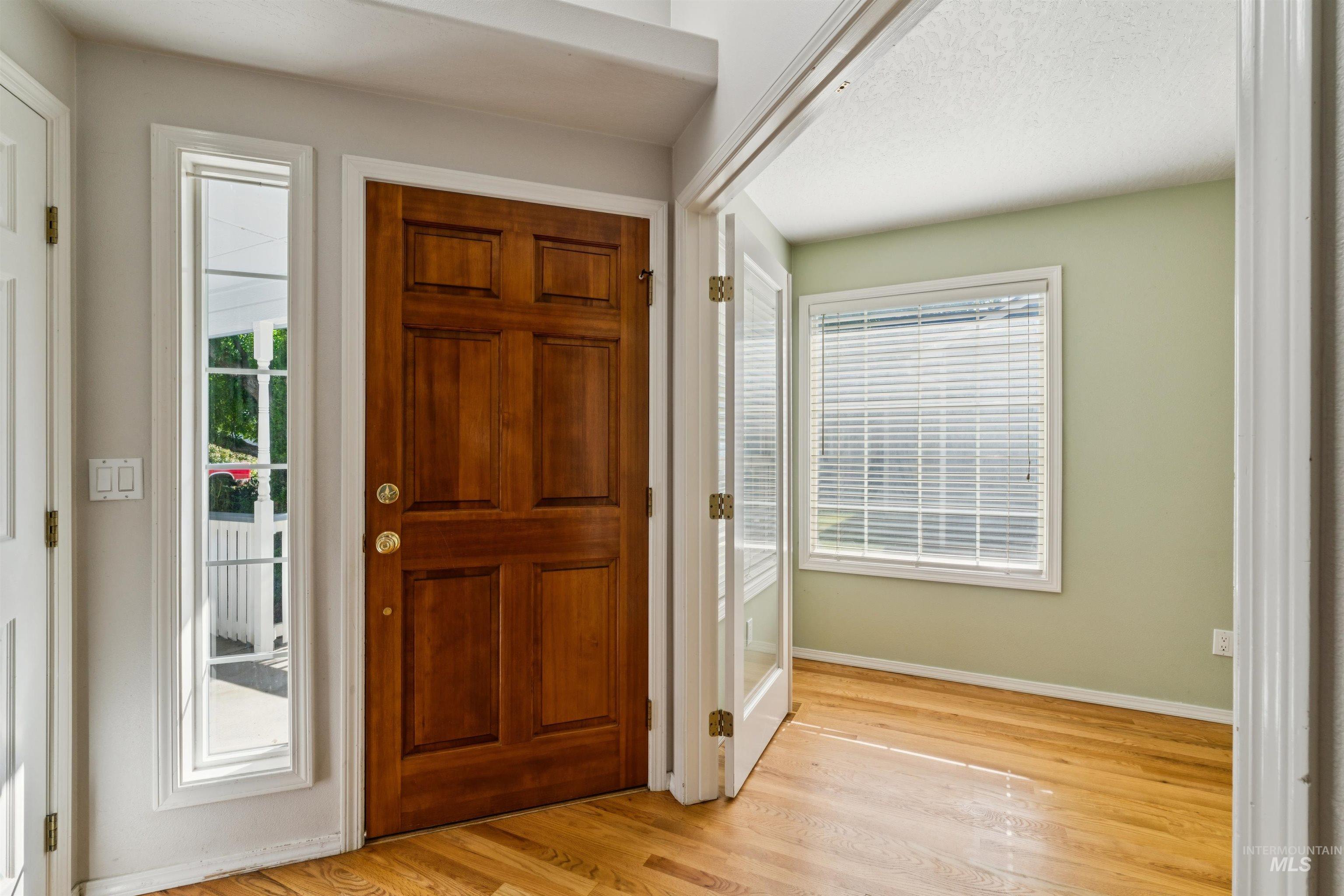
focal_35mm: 16
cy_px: 448
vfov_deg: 74.4
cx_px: 672
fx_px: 590
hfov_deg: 97.5
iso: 400
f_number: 13
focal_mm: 15.8
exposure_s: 1/60
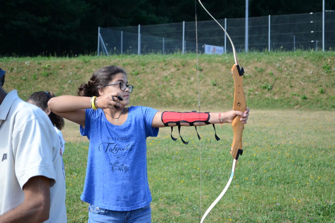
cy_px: 112
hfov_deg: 24.6
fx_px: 768
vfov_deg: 16.6
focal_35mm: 82
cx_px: 168
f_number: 5.6
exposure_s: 1/1250
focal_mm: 55
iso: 1600
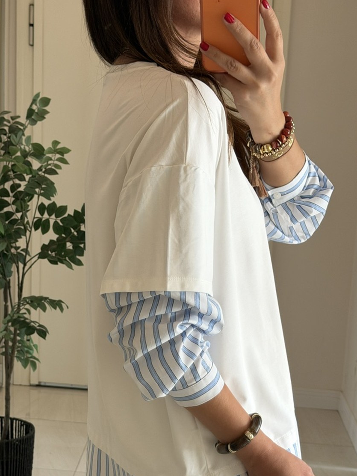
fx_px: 949
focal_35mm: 69
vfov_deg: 27.9
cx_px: 147
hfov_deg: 21.3
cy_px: 329
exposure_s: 1/101
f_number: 1.78
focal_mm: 6.76
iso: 100
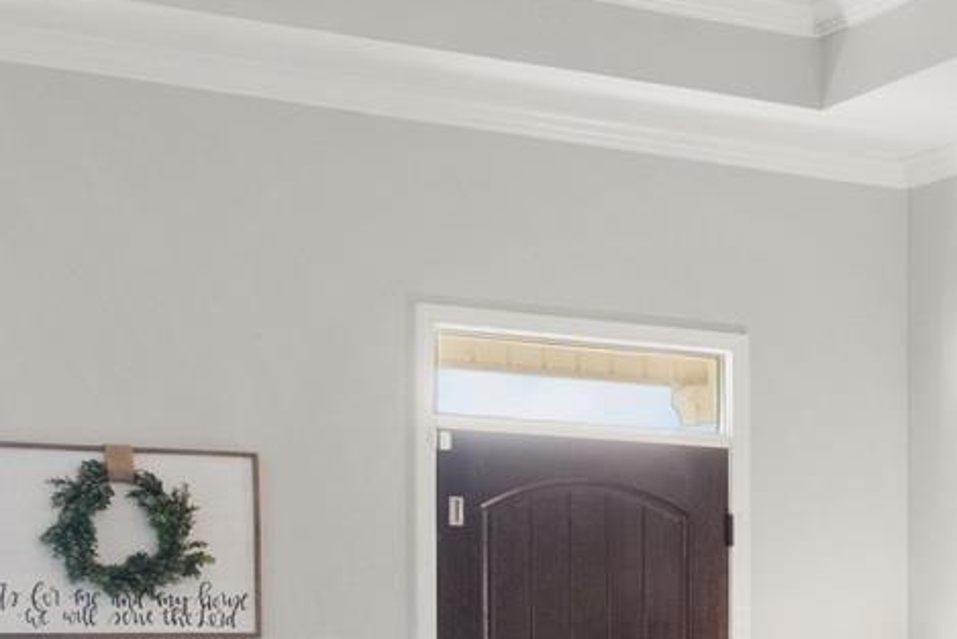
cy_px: 688
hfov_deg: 18.5
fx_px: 2553
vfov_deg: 14.0
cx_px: 1477
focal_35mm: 96
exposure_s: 1/2.5
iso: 320
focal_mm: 10
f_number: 8
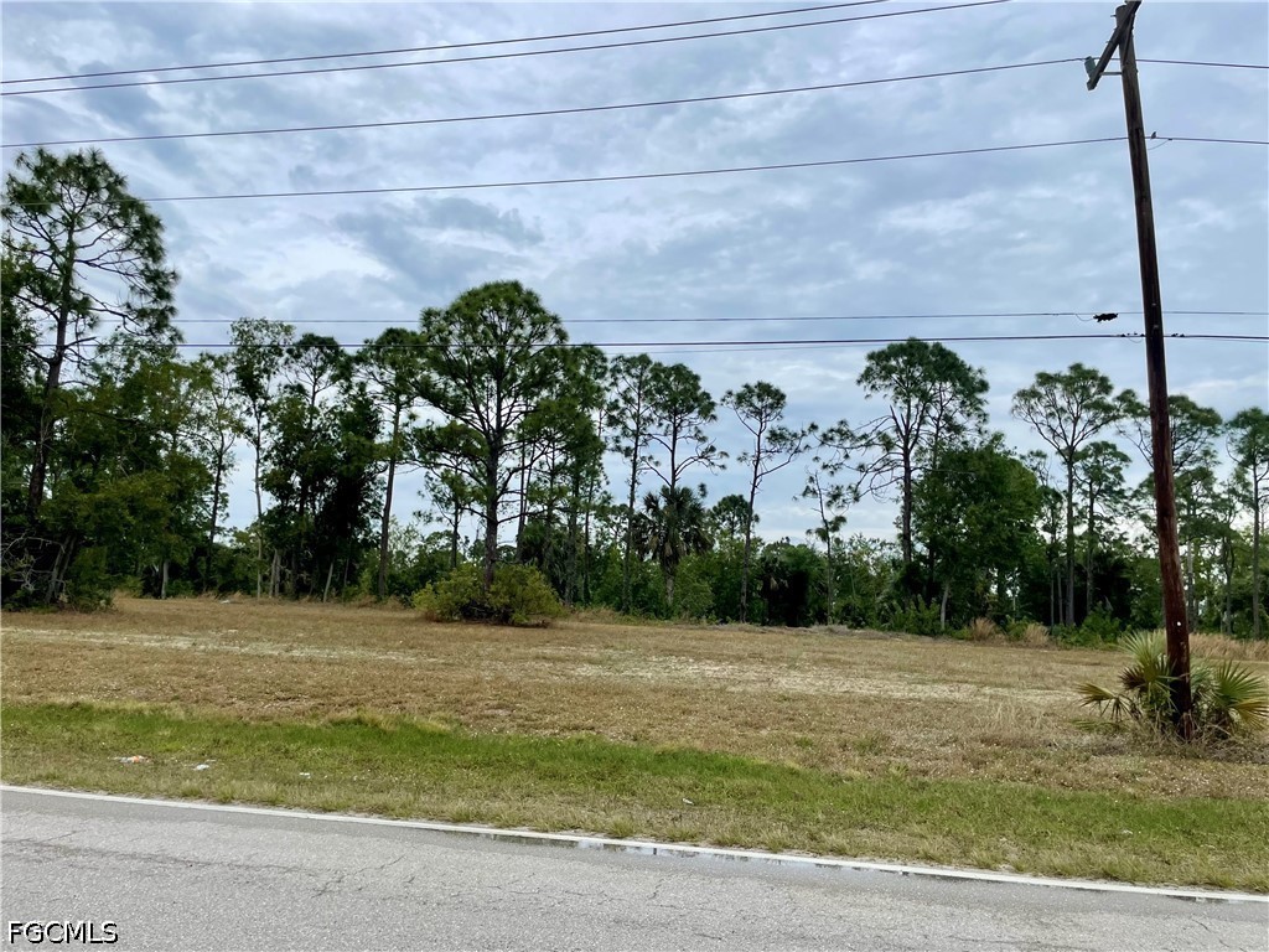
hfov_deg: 67.3
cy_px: 476
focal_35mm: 26
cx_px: 634
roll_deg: -3.2
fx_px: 953
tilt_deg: +8.6
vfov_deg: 53.1
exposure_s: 1/5291
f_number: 1.6
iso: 32
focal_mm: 4.2
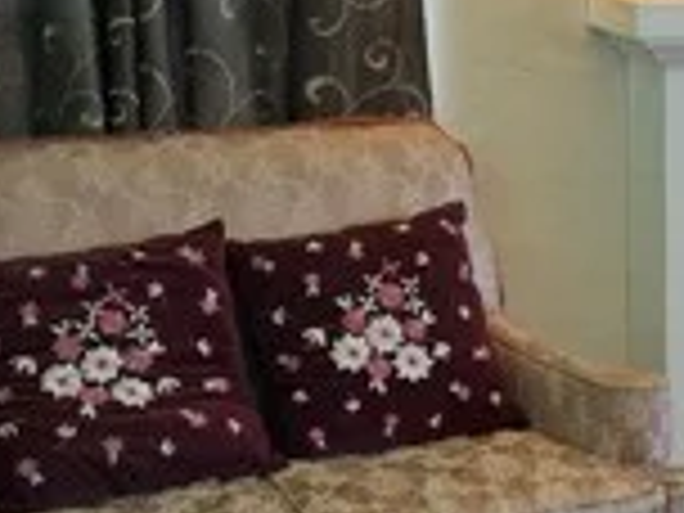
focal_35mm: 97
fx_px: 1917
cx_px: 760
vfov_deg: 15.2
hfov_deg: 19.4
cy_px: 198
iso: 800
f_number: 1.8
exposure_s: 1/120
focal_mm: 5.4
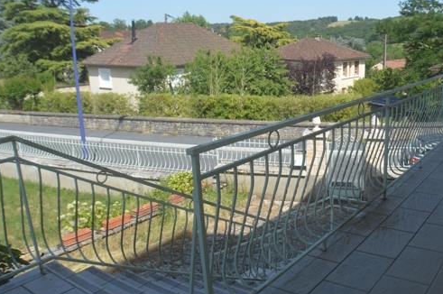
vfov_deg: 30.4
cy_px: 138
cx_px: 337
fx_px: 541
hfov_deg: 43.0
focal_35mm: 44
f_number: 7.1
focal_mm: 18
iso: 100
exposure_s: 1/200
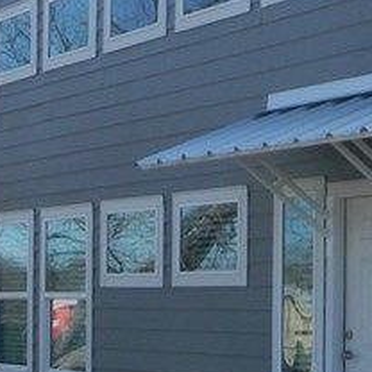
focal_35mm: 109
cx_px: 261
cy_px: 313
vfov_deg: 15.8
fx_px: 1325
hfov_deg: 15.9
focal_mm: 4.5
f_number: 3.1
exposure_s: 1/800
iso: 80
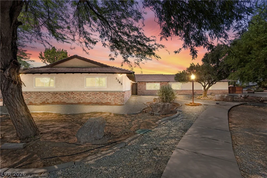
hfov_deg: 90.0
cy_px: 89
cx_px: 134
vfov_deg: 67.4
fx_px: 134
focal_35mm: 18
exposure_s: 1/640
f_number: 8
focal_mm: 18
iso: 400
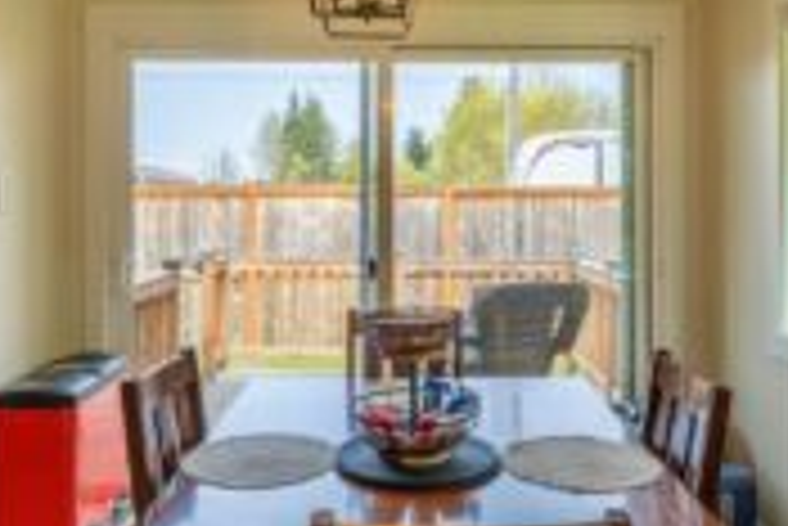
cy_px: 272
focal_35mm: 32
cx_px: 378
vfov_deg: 41.2
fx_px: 701
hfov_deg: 58.7
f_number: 8
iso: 320
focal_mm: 14
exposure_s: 1/320
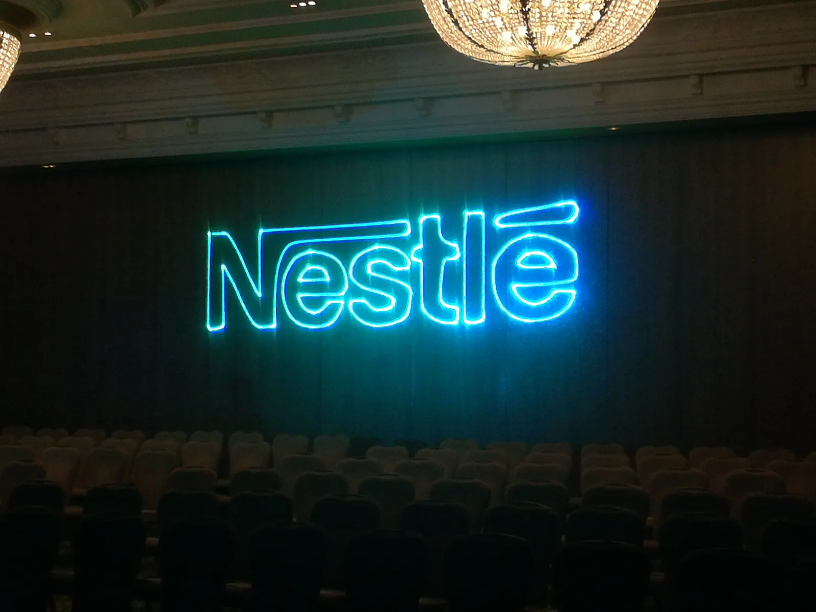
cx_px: 408
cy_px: 306
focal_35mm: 66
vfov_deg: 22.3
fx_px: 1556
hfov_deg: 29.4
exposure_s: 1/20
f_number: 2.2
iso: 640
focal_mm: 3.83
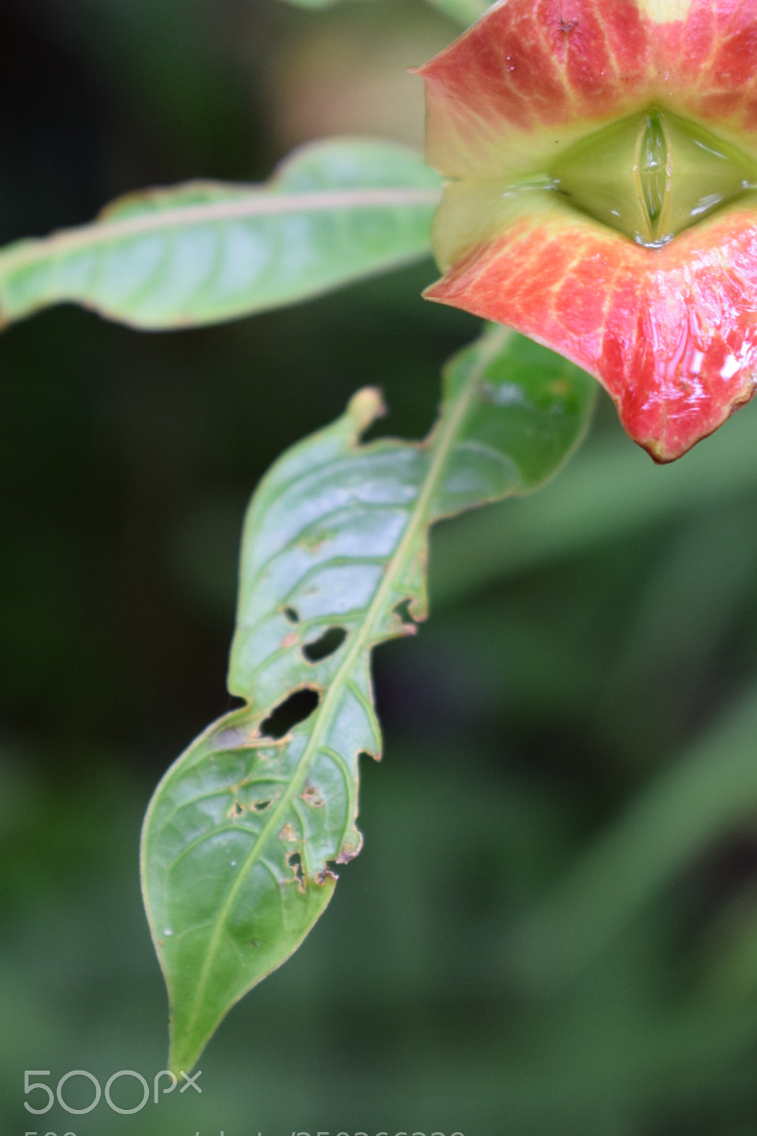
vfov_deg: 18.3
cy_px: 450
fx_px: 3522
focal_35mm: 112
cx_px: 476
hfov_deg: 12.3
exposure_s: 1/60
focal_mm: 55
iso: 800
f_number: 5.6
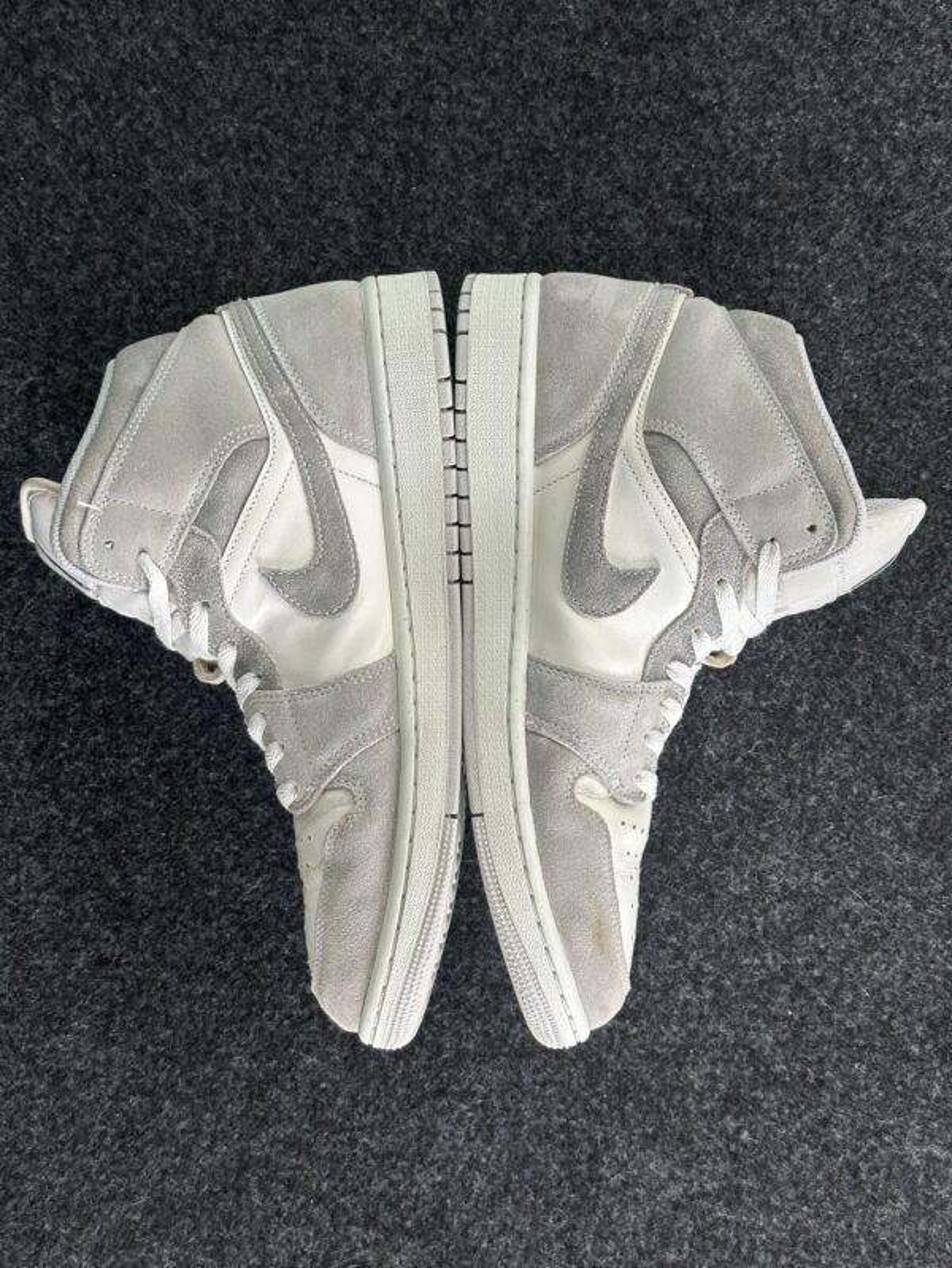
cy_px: 634
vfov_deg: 39.6
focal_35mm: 48
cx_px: 476
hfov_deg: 30.3
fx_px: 1759
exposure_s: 1/50
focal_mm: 6.86
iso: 64
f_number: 1.78
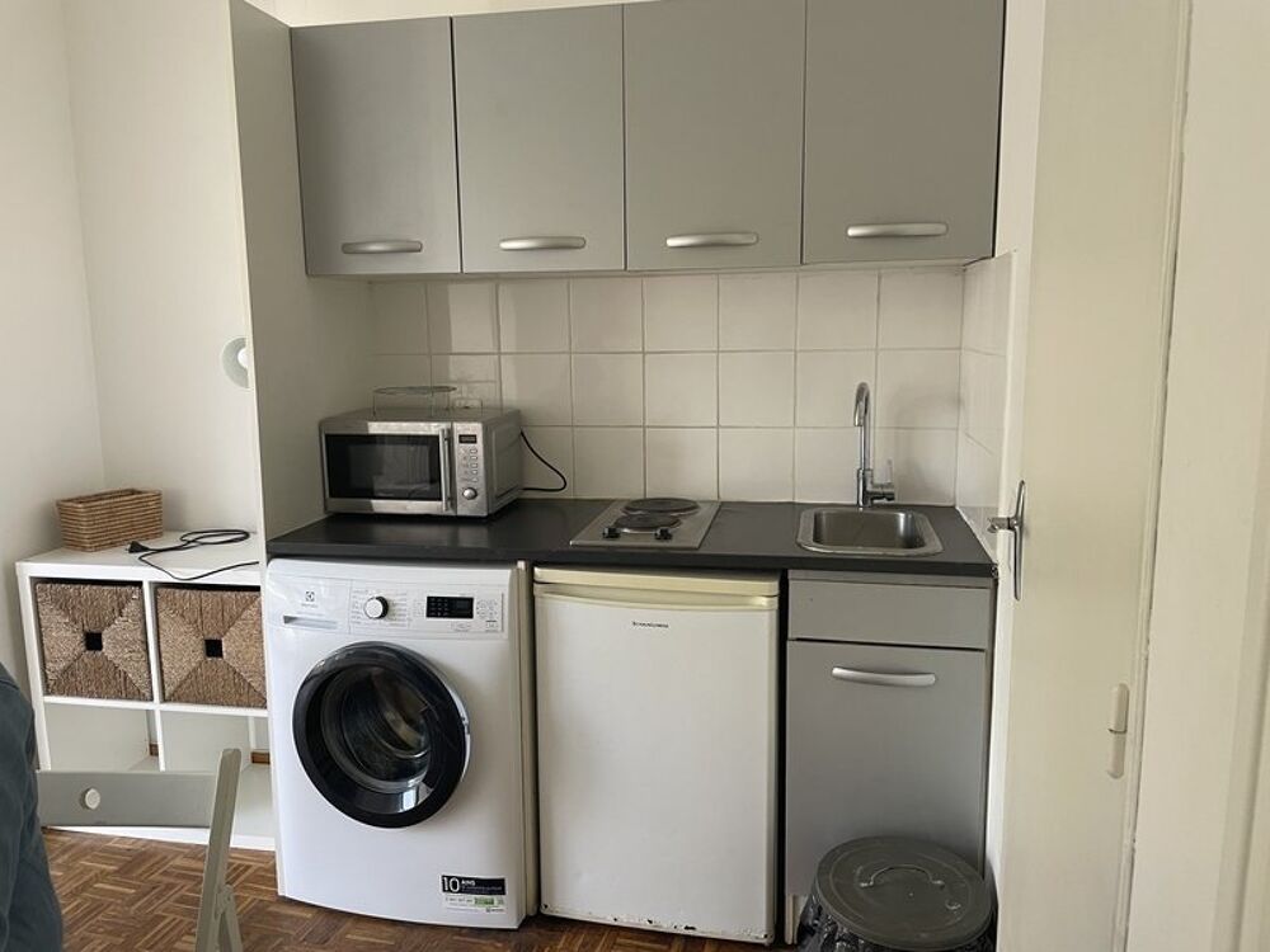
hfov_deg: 67.3
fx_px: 954
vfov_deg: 53.1
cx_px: 635
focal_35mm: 26
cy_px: 476
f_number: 1.6
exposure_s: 1/50
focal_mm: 4.2
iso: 80
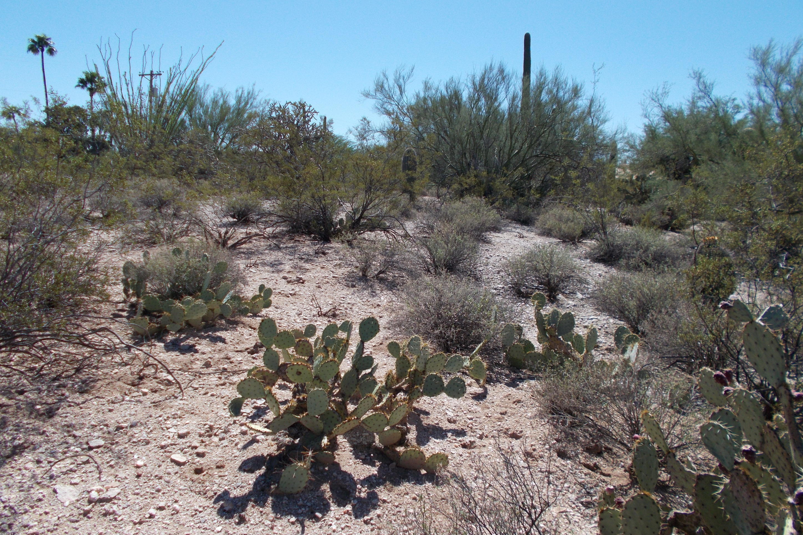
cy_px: 243
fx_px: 625
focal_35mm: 28
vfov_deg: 46.4
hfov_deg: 65.5
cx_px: 403
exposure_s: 1/200
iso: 80
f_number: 8
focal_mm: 4.6
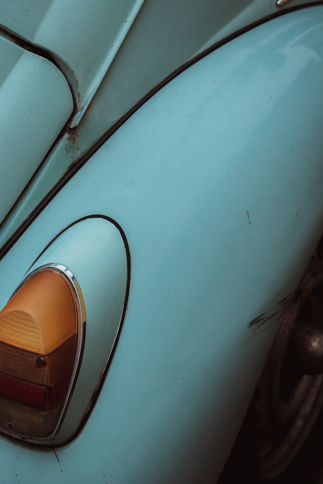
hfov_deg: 15.9
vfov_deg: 23.8
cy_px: 338
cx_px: 34
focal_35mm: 85
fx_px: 1144
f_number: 2.8
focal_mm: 30
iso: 400
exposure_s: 1/1000
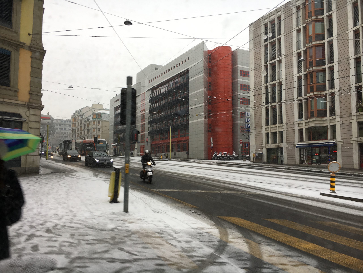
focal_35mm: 29
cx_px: 182
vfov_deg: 48.2
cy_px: 136
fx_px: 304
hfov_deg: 61.7
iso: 25
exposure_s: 1/100
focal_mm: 4.15
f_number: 2.2
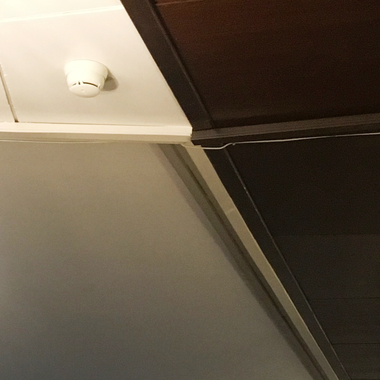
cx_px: 155
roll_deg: -2.2
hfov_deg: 18.1
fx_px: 1192
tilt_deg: +5.1
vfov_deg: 16.8
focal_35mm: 96
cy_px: 528
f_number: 2.2
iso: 200
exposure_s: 1/33
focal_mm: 4.15
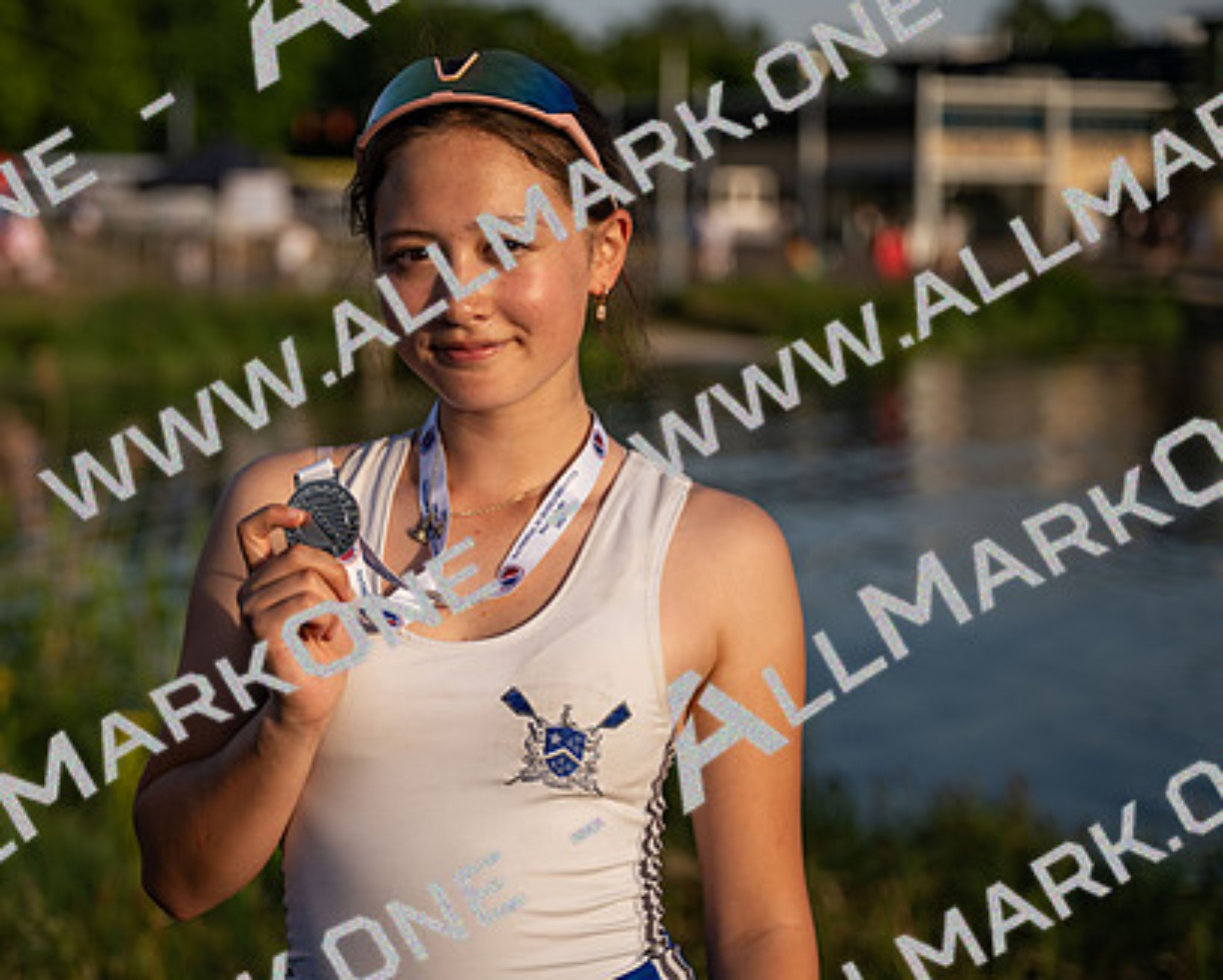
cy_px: 529
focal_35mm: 80
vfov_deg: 19.2
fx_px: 2898
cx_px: 411
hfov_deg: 23.7
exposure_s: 1/2000
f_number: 2.8
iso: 64
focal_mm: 60
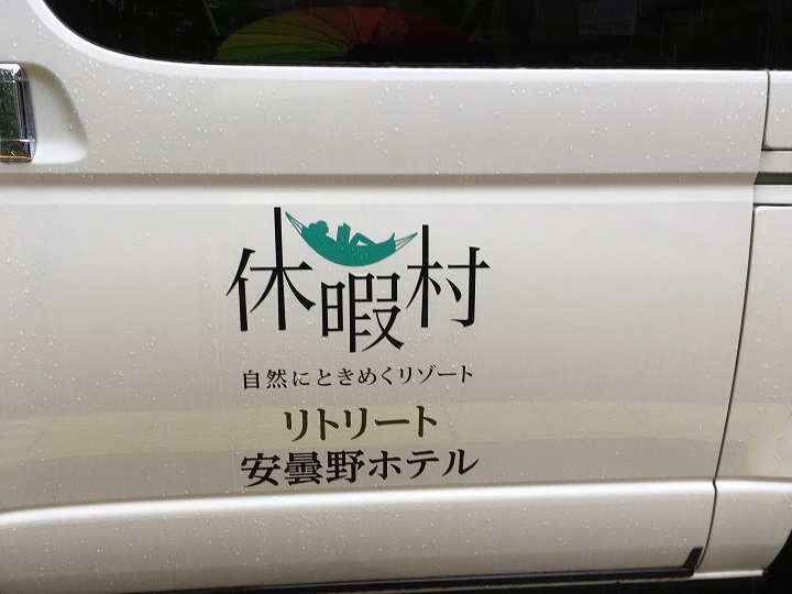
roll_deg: -0.8
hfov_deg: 61.7
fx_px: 664
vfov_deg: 48.2
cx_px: 396
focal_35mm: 29
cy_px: 297
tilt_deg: -12.5
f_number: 2.2
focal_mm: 4.15
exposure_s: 1/120
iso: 25
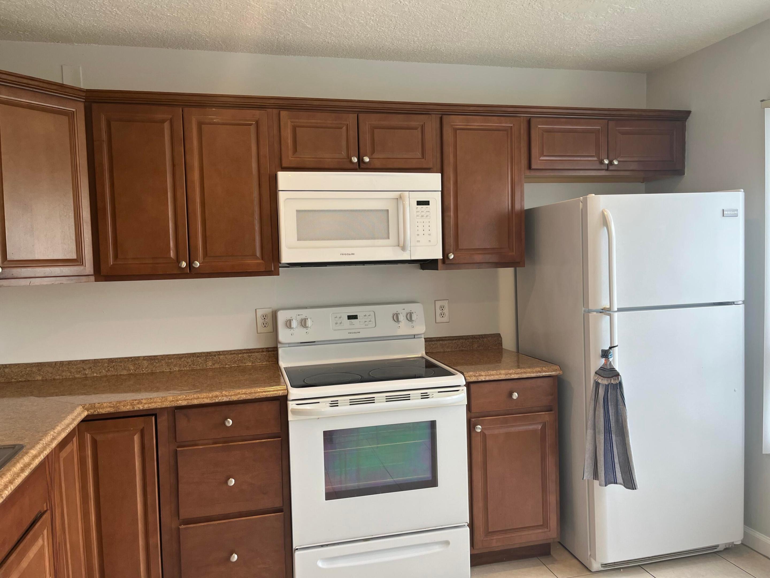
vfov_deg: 53.1
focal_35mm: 26
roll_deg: +0.8
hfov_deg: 67.3
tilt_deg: -3.2
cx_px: 385
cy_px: 289
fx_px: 578
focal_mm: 5.1
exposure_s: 1/120
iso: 64
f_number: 1.6
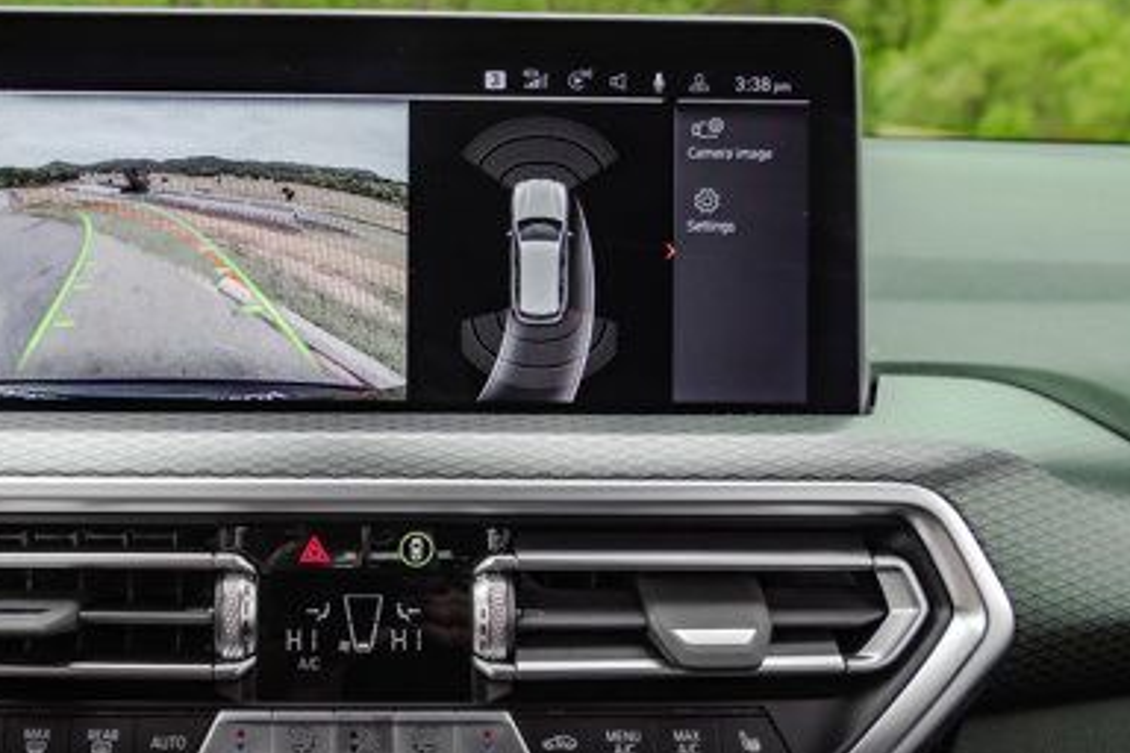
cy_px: 416
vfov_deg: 33.4
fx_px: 1255
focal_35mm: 40
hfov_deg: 47.5
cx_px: 356
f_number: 7.1
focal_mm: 24
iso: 640
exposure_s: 1/200
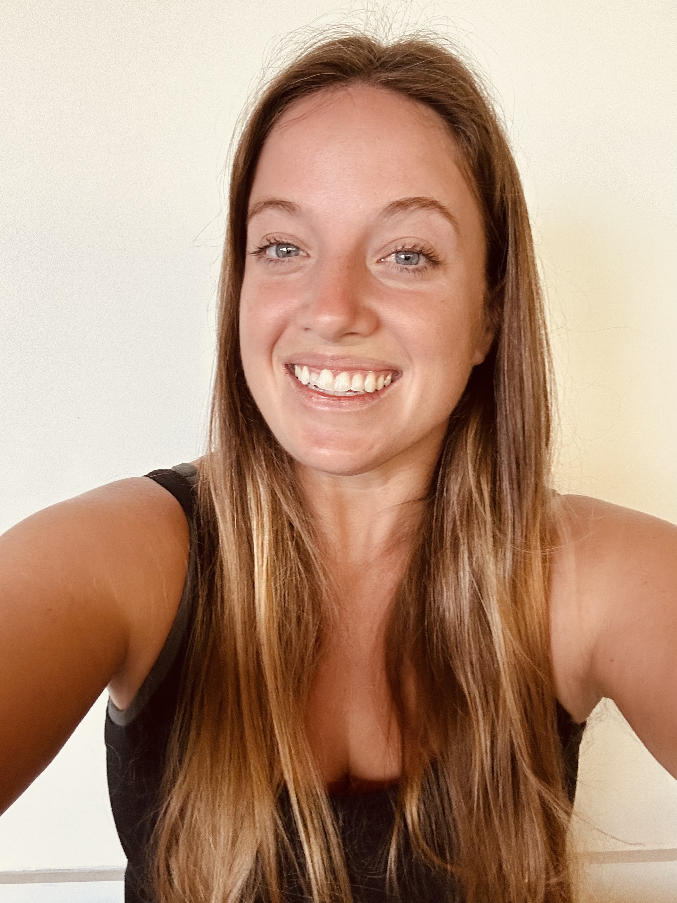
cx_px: 338
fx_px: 782
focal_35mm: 30
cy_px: 452
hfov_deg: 46.8
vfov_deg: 60.0
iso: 125
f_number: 1.9
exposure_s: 1/60
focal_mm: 2.69
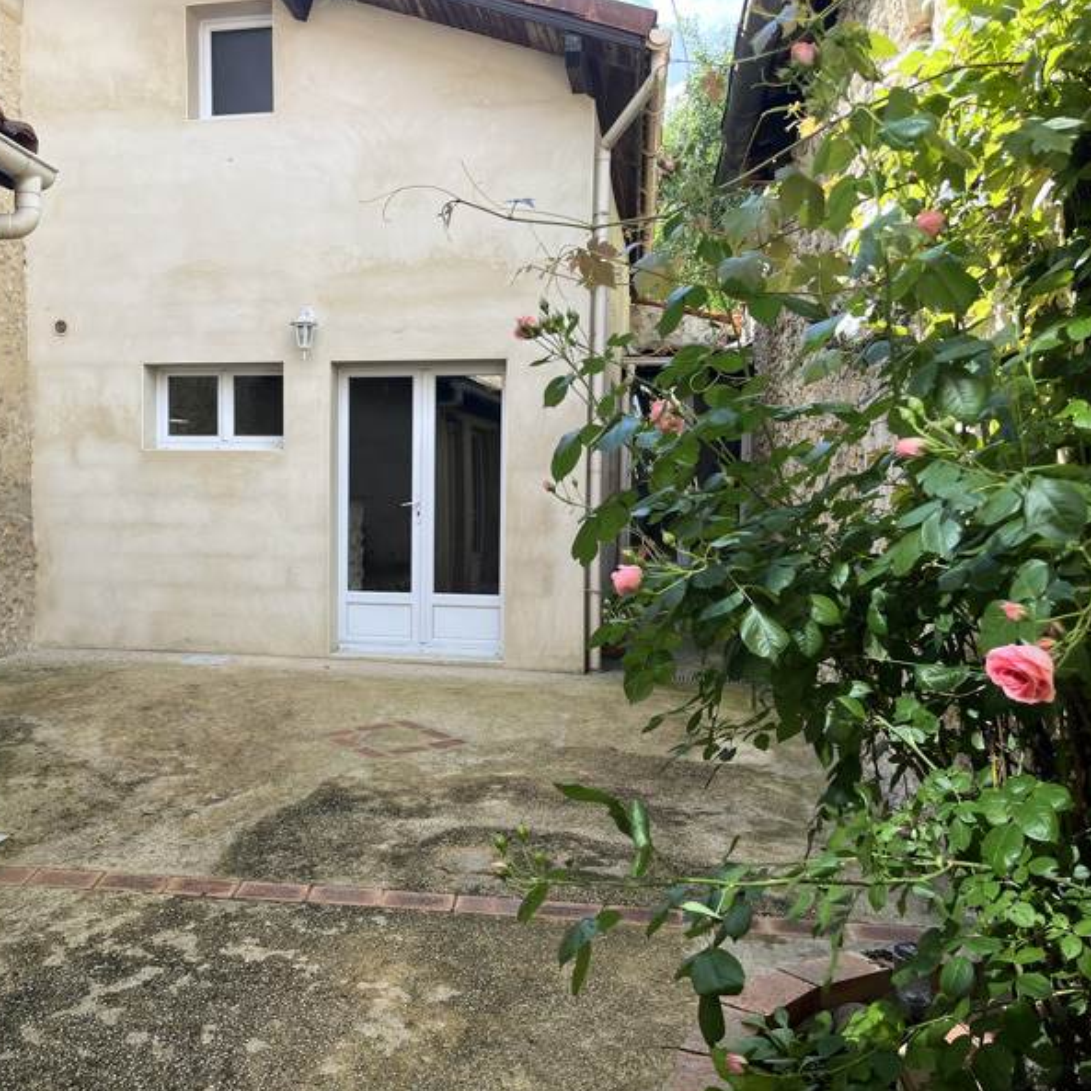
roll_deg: -0.3
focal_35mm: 31
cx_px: 418
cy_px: 545
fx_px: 1105
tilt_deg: -2.1
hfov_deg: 52.0
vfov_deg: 52.5
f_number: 1.6
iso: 50
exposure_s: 1/504
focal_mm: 5.1
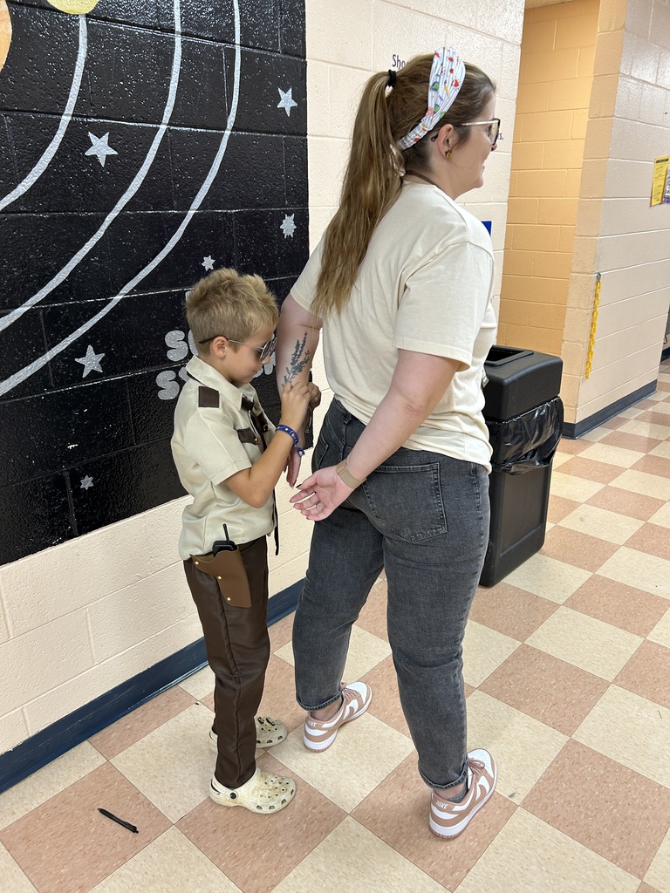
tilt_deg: -18.5
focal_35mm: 26
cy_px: 446
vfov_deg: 67.3
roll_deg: -1.7
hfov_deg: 53.1
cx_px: 335
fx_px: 671
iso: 80
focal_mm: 5.7
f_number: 1.5
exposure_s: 1/60
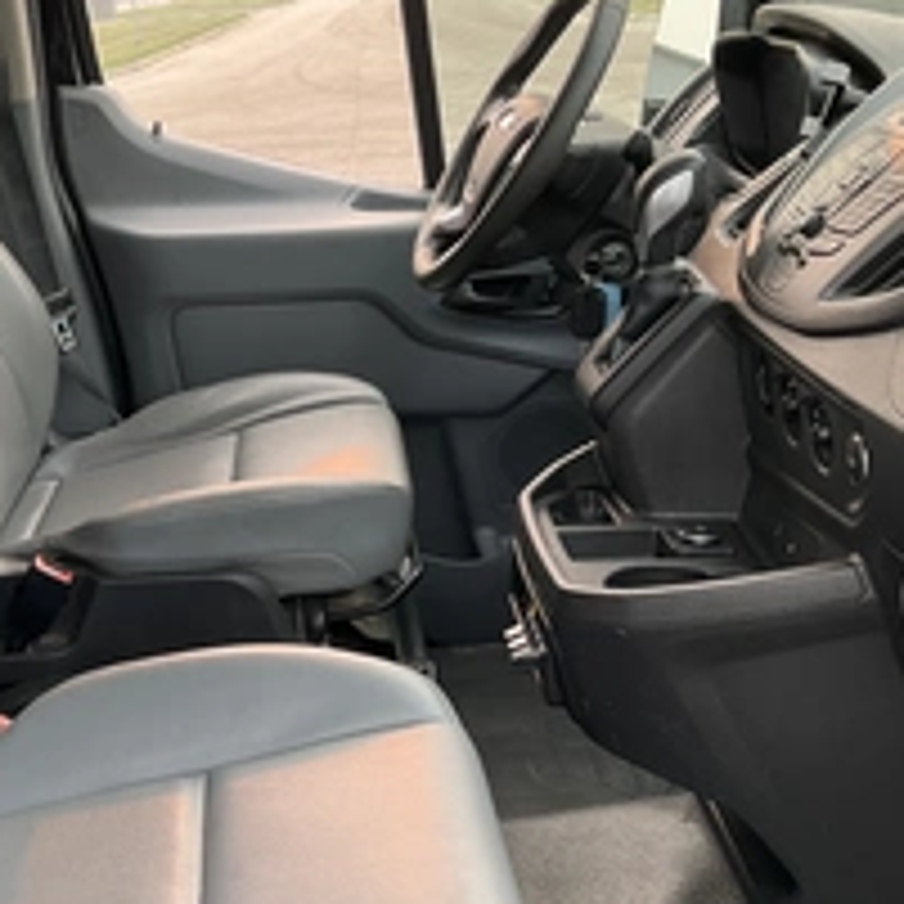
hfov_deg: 31.7
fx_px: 1507
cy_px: 526
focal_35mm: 51
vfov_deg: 33.3
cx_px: 81
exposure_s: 1/122
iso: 32
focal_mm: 3
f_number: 1.8
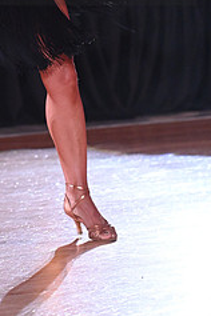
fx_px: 3657
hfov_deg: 3.3
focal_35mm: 416
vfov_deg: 4.9
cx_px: 13
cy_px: -39
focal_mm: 170
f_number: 5
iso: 5000
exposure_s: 1/400
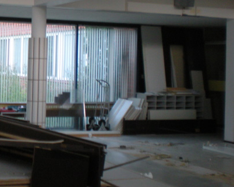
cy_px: 39
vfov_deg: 18.4
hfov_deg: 22.3
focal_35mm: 83
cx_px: 11
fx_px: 575
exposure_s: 1/11.3
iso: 200
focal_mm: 7.4
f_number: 3.5
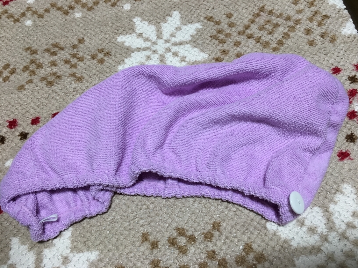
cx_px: 179
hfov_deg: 61.7
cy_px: 134
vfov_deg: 48.2
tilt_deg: -65.1
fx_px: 300
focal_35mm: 29
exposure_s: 1/30
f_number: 2.2
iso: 100
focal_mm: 4.15
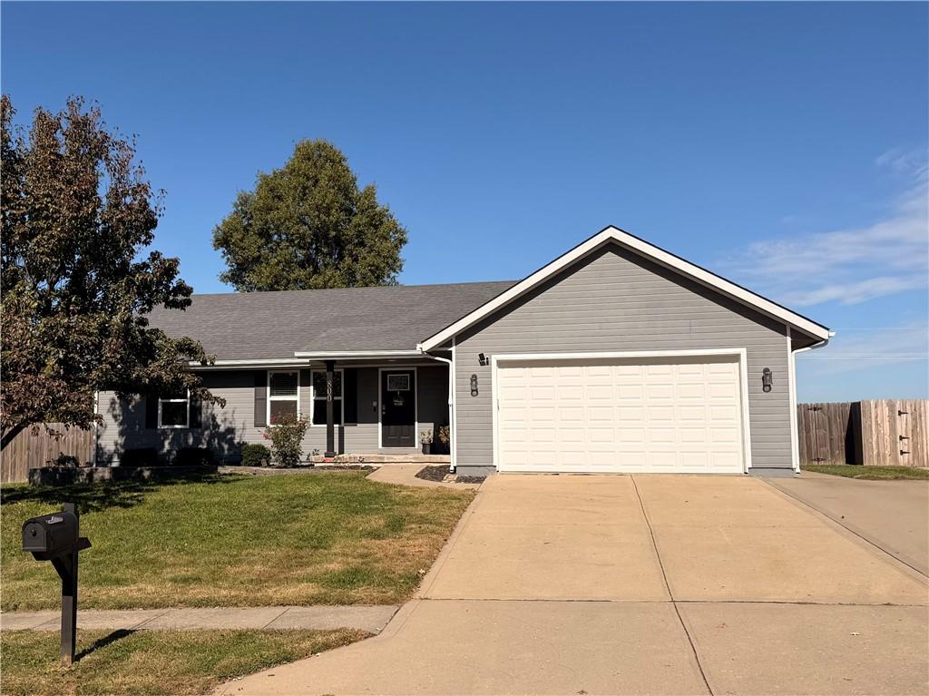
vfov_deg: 56.8
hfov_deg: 71.6
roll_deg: +0.6
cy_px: 348
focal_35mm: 24
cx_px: 464
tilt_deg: +4.4
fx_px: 644
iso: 80
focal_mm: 6.76
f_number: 1.78
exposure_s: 1/7353
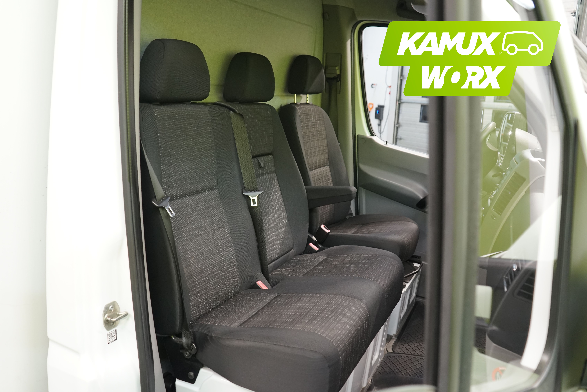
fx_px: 489
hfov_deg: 61.9
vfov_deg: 43.6
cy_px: 196
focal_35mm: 30
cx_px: 294
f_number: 4.5
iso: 1250
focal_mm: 30
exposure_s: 1/30
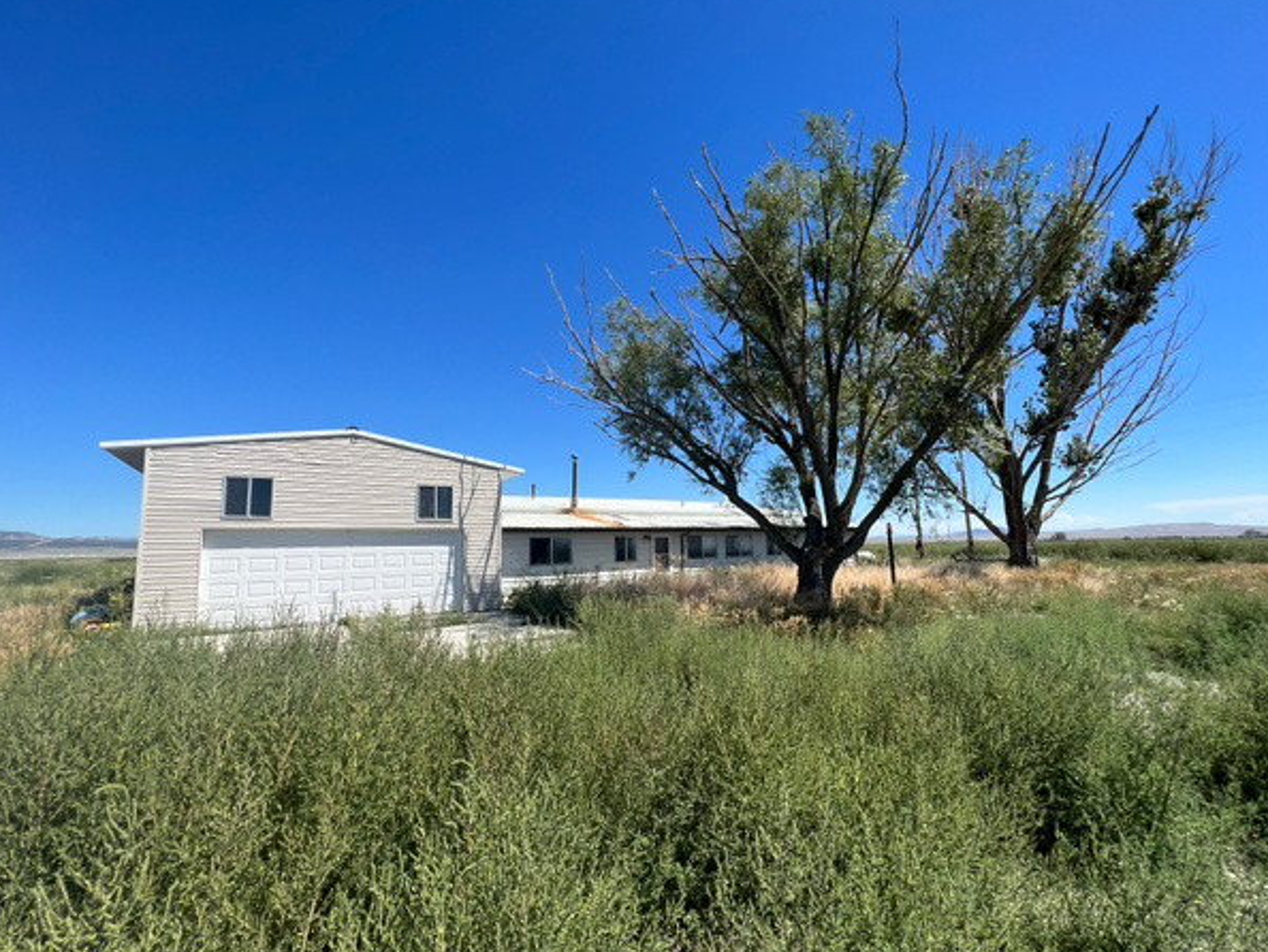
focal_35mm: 14
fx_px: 513
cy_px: 482
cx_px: 630
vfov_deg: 85.7
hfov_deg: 102.0
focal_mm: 1.57
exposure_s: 1/1783
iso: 32
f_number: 1.8
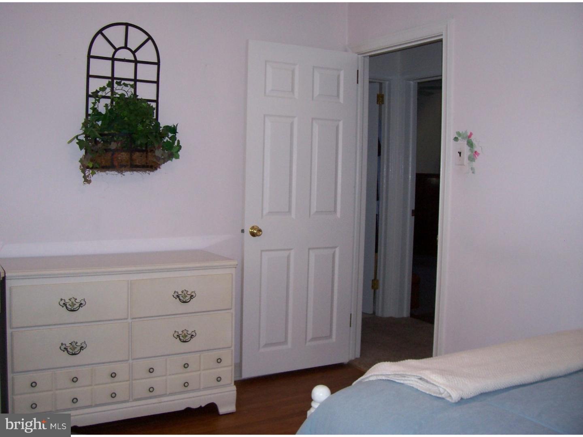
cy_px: 218
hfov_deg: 54.0
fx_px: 573
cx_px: 292
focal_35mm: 34
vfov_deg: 41.8
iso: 140
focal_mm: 5.6
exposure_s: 1/112
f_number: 2.7
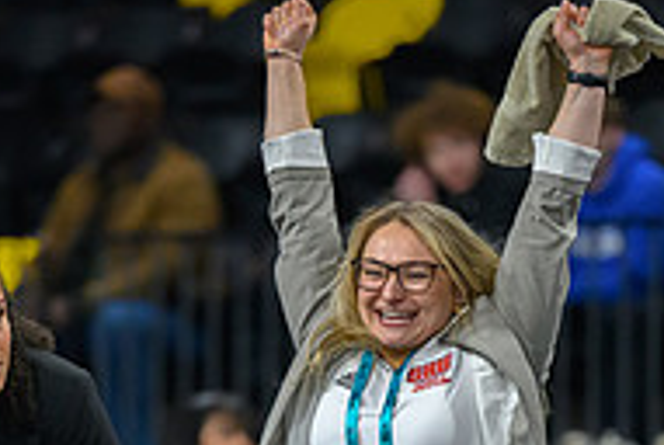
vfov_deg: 2.2
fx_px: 11675
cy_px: 594
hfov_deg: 3.3
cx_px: 285
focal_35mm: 632
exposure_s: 1/800
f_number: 2.8
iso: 4000
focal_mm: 190
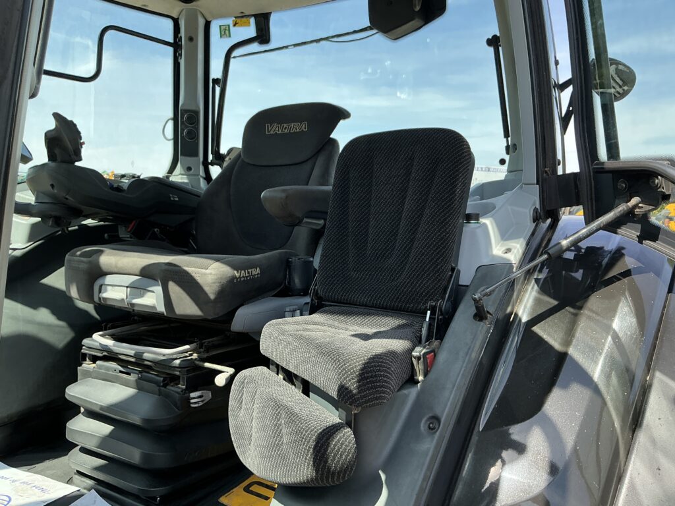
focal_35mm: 28
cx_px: 338
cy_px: 253
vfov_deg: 49.7
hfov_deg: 63.4
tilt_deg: -3.2
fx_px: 546
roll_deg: -0.9
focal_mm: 3
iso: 25
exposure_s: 1/469
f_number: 1.8
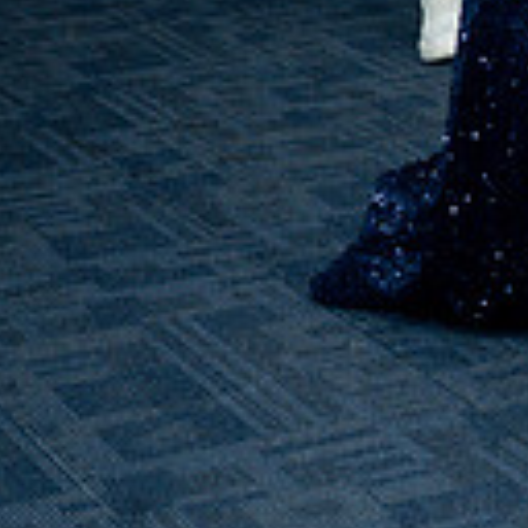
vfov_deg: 10.6
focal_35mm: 158
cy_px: -278
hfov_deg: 11.0
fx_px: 2727
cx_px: 469
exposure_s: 1/125
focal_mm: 30
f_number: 3.5
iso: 640
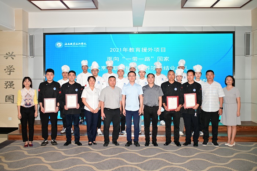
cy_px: 86
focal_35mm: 35
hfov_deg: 54.5
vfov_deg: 37.8
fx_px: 250
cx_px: 128
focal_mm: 35
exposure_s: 1/80
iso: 64
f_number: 1.6
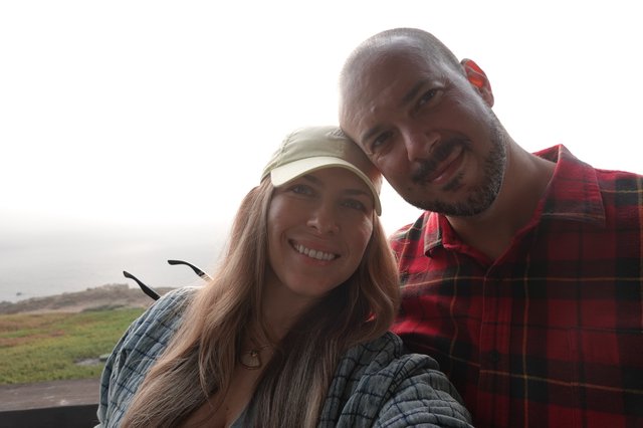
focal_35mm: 24
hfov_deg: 73.8
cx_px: 322
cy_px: 214
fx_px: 428
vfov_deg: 53.1
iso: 100
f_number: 3.2
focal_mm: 9
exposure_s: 1/200
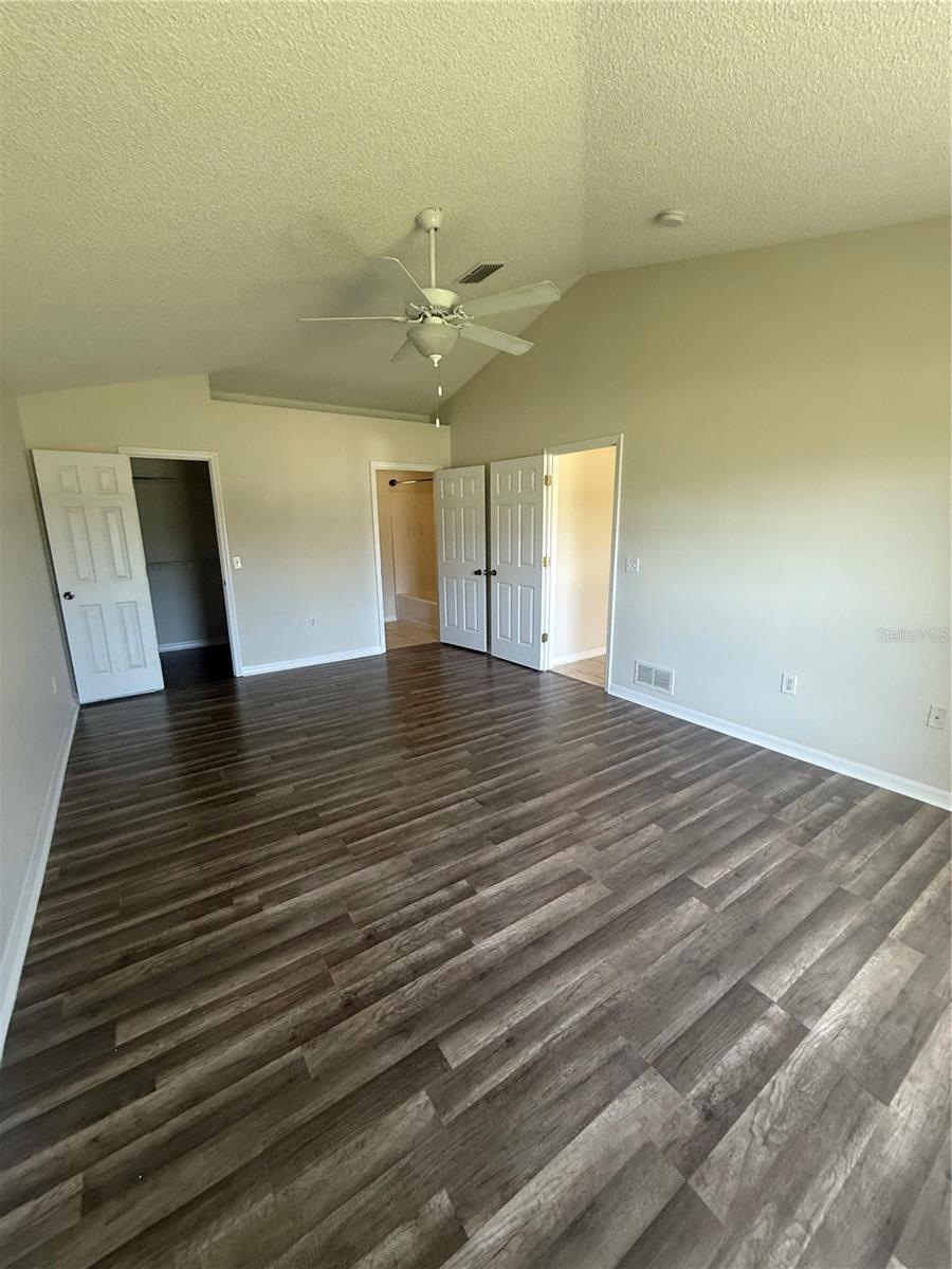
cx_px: 476
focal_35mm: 14
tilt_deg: -10.5
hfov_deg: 85.7
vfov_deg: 102.1
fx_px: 513
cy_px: 634
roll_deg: +0.5
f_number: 2.2
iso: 320
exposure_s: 1/69
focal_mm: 2.22
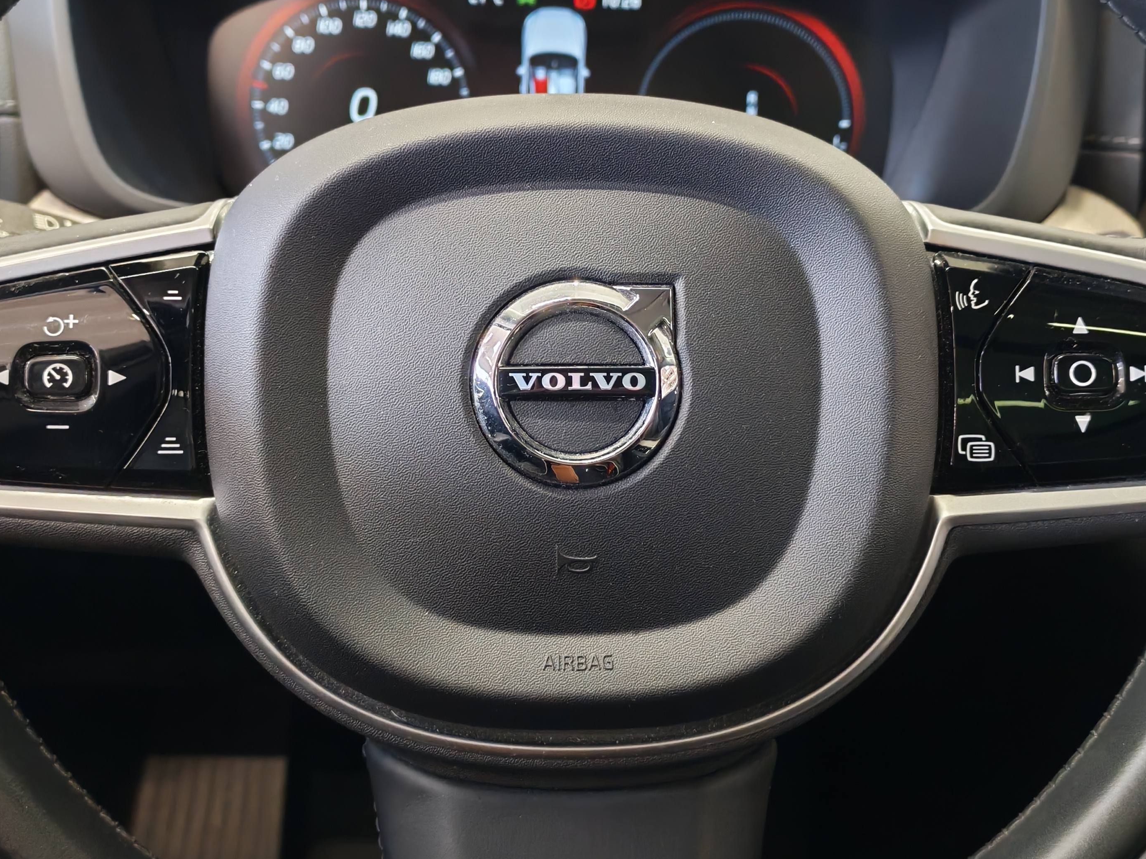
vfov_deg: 31.5
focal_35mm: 46
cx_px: 583
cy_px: 370
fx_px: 1523
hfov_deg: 41.2
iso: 1000
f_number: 1.9
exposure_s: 1/50
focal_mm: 6.12
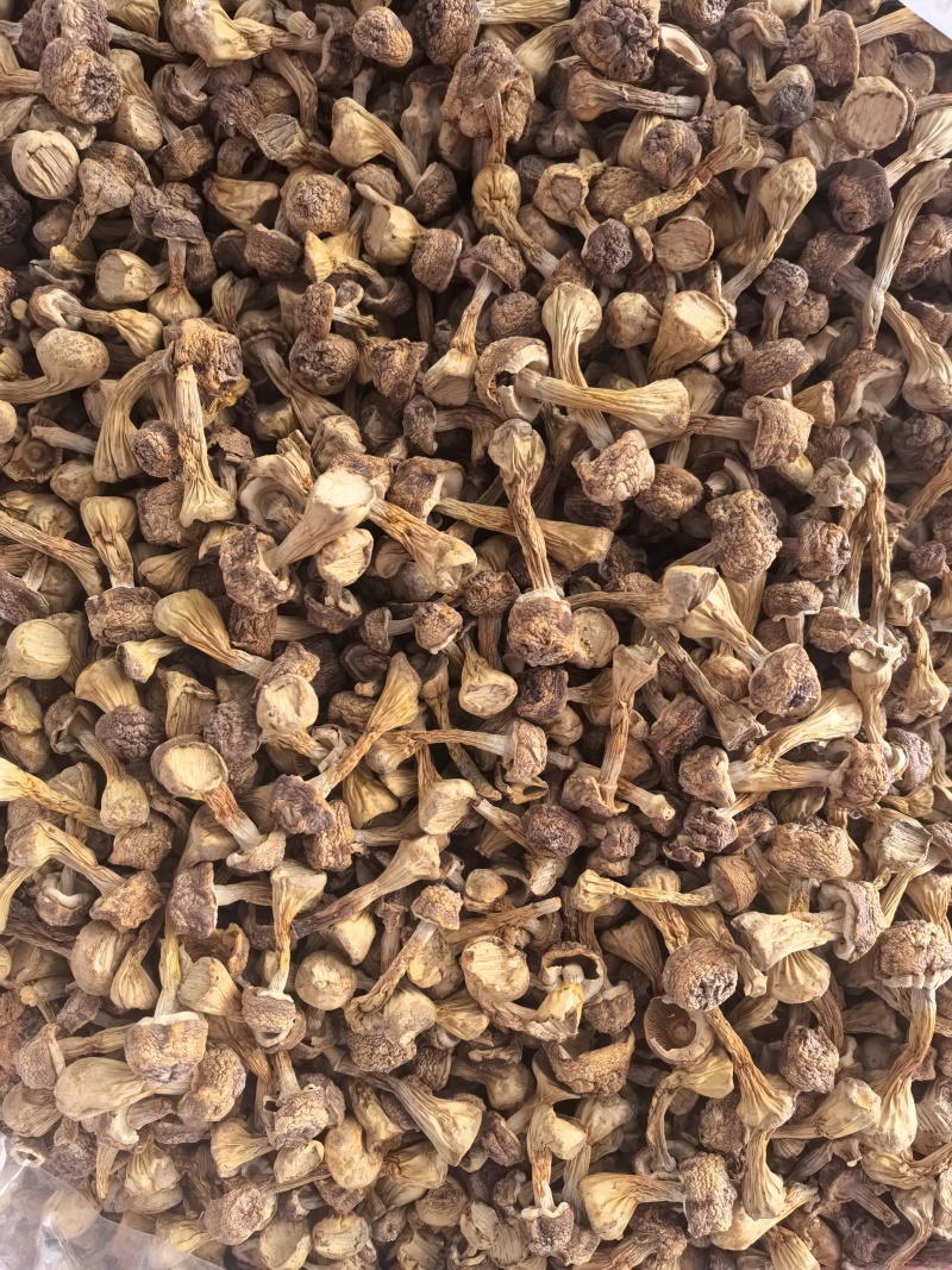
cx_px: 476
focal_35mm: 27
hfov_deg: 51.3
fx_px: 990
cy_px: 635
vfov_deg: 65.3
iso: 400
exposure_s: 1/50
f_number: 2
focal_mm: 8.5
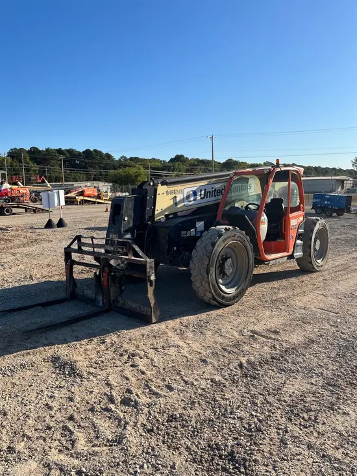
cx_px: 178
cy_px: 238
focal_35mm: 26
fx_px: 357
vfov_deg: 67.3
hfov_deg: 53.1
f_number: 1.6
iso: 50
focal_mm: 5.1
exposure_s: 1/3135
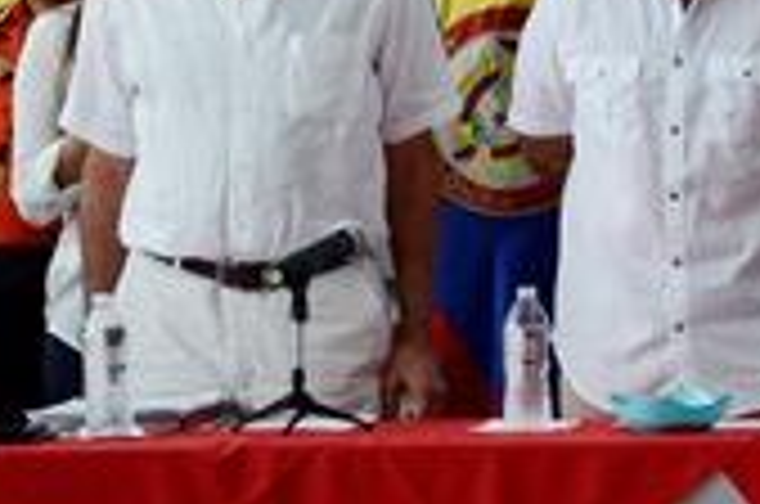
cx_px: 423
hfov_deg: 5.5
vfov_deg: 3.7
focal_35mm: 375
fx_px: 7902
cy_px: 184
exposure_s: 1/180
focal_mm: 70
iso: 1100
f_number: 5.3
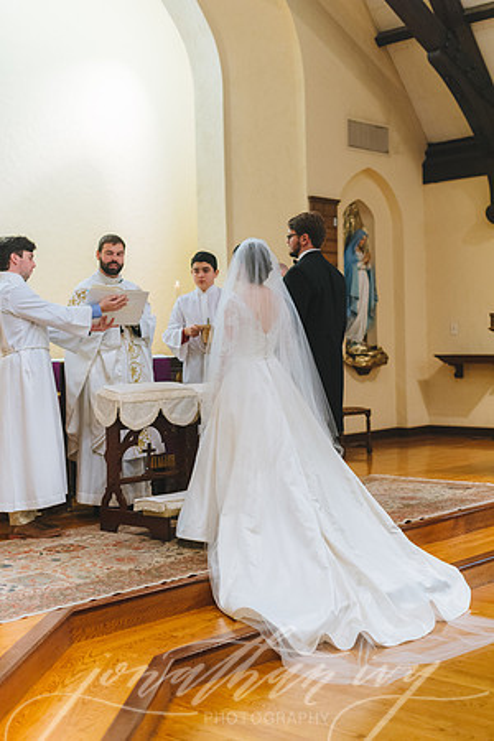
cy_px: 370
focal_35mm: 50
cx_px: 247
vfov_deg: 39.6
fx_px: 1029
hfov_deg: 27.0
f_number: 2.2
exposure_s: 1/320
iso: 2000
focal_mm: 50
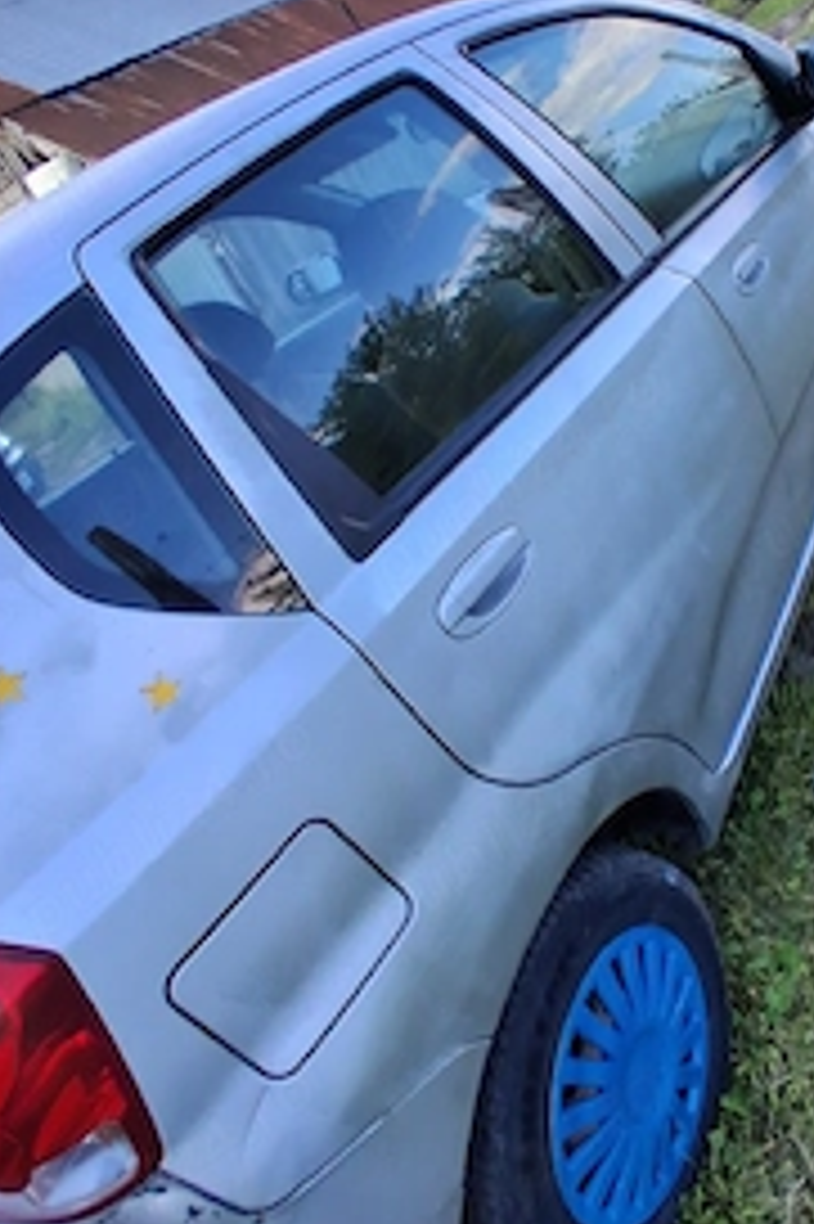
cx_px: 607
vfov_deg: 69.1
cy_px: 531
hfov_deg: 47.7
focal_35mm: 26
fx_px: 883
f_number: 2.2
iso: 50
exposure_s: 1/333
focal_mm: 1.4
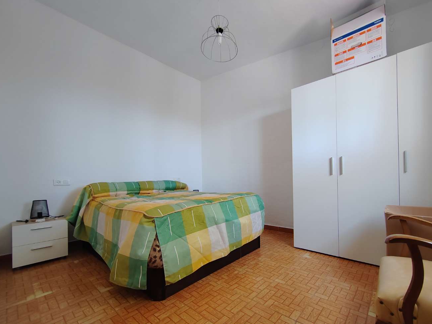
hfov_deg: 97.9
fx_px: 187
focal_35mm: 15
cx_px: 236
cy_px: 179
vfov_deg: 81.5
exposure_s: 1/50
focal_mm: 2.16
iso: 640
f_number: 2.2
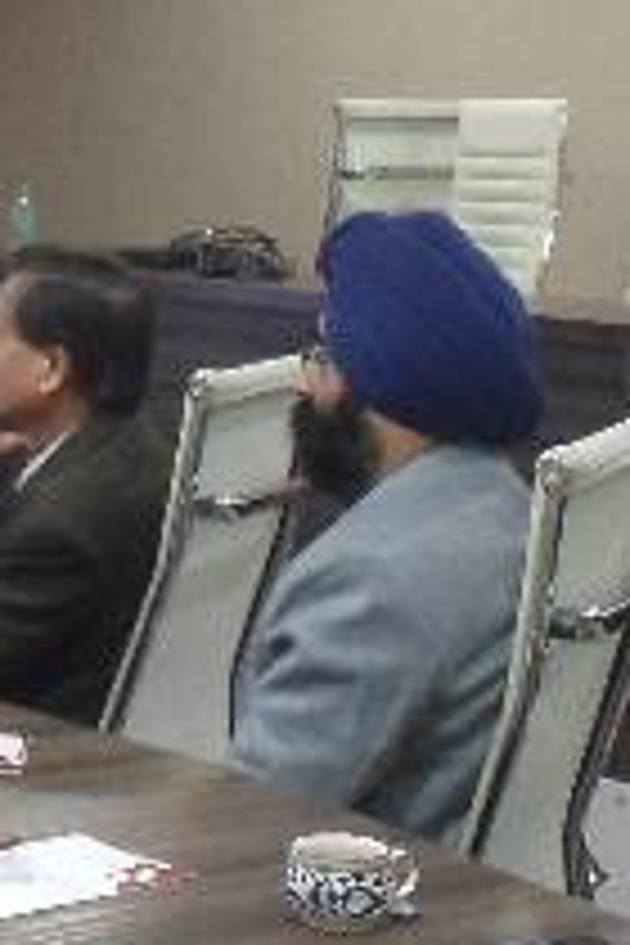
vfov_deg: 20.1
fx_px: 2599
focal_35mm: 99
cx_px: -153
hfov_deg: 13.4
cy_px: 54
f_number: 2.5
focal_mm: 4.5
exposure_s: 1/20
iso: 400
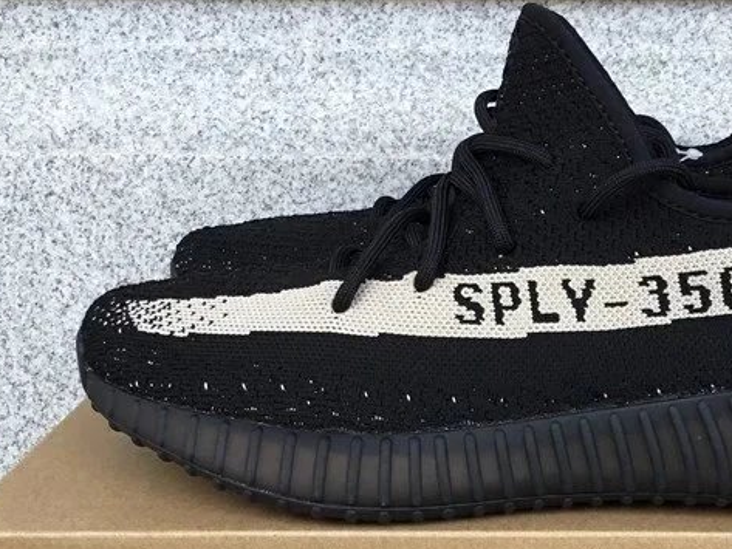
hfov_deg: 32.2
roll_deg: +0.0
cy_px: 435
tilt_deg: -20.2
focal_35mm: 59
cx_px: 526
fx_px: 1248
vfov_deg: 24.5
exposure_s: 1/232
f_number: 2.4
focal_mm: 3.3
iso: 25
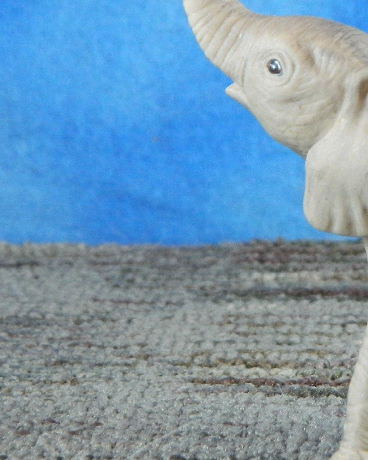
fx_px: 2546
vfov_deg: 10.3
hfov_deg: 8.2
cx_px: 464
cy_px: 167
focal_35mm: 187
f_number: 4.2
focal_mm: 15.1
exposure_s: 1/20
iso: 400
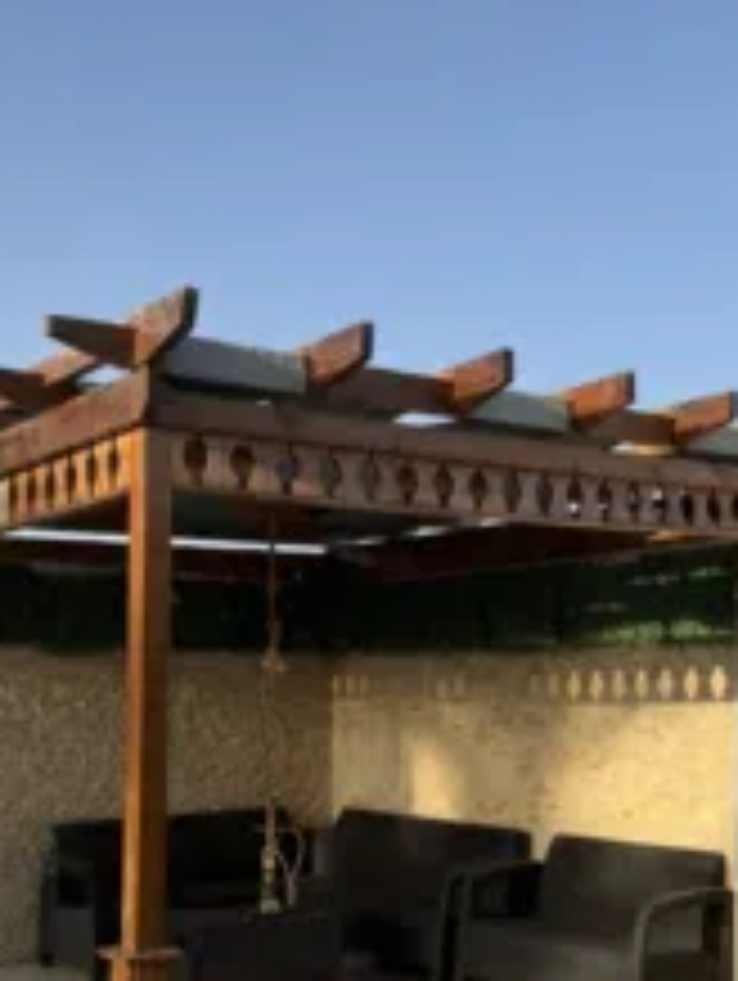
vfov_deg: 42.2
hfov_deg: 32.9
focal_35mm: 44
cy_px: 675
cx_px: 392
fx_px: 1248
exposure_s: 1/2000
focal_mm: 6.76
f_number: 1.78
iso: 80
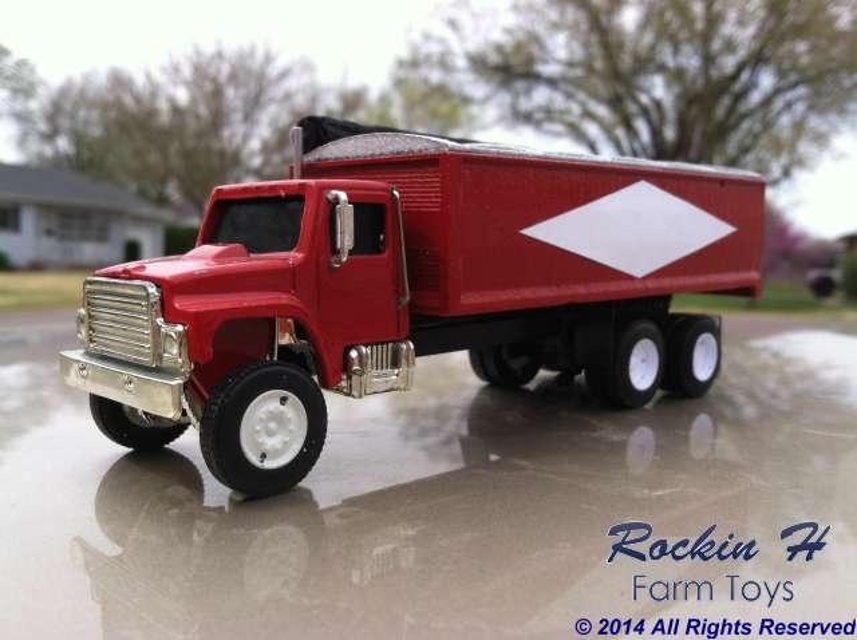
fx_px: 865
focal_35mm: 35
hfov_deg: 52.7
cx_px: 428
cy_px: 320
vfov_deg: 40.6
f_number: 2.8
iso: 80
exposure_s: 1/714
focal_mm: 3.85
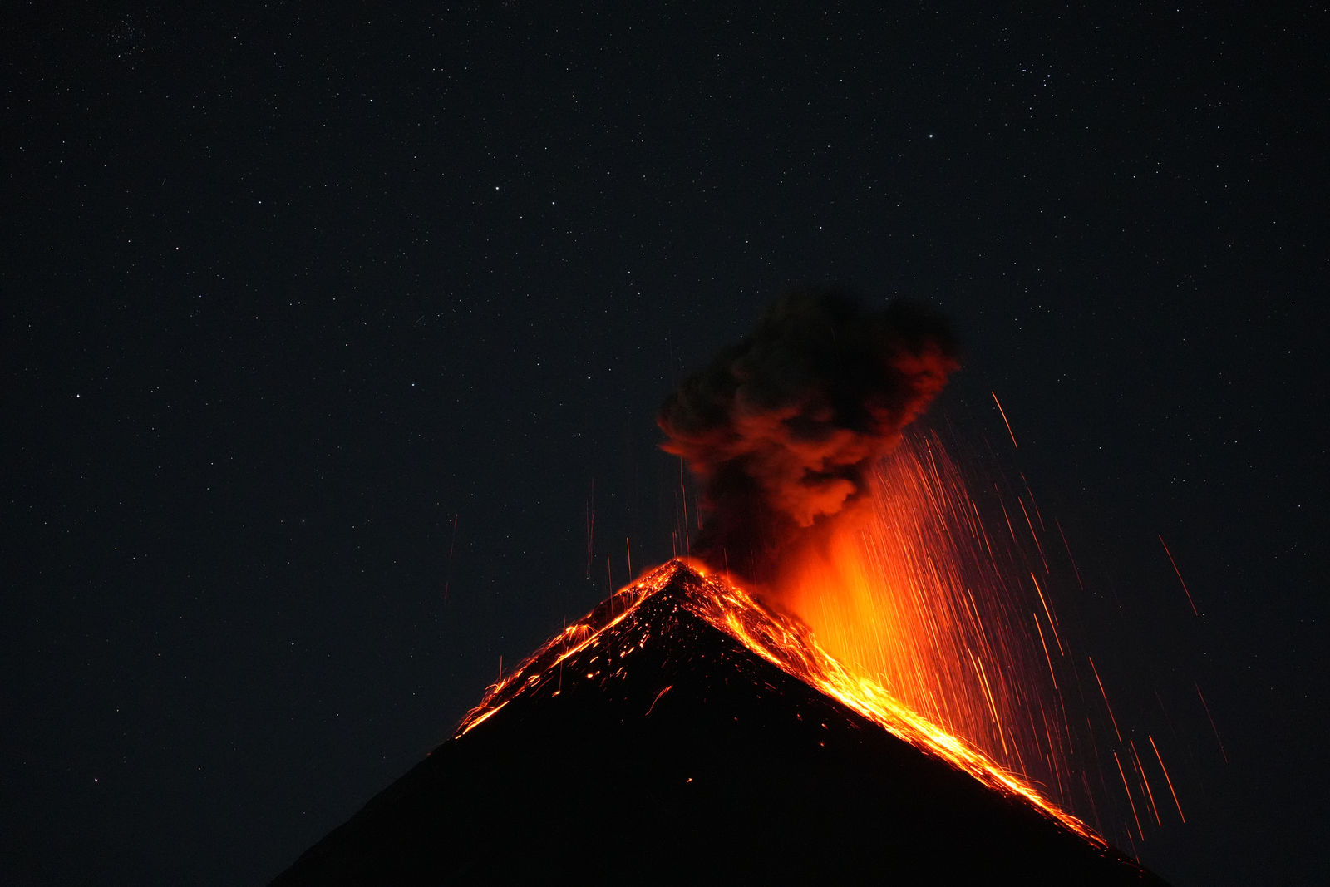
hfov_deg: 19.5
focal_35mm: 105
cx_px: 665
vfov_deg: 13.0
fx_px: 3879
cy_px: 444
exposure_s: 1.3
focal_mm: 105
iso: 12800
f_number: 4
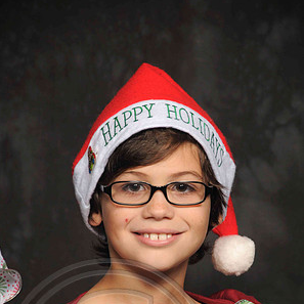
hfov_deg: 8.6
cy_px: 225
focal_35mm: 203
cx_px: 152
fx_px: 2013
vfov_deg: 8.6
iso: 200
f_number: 5.6
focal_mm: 105
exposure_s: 1/60
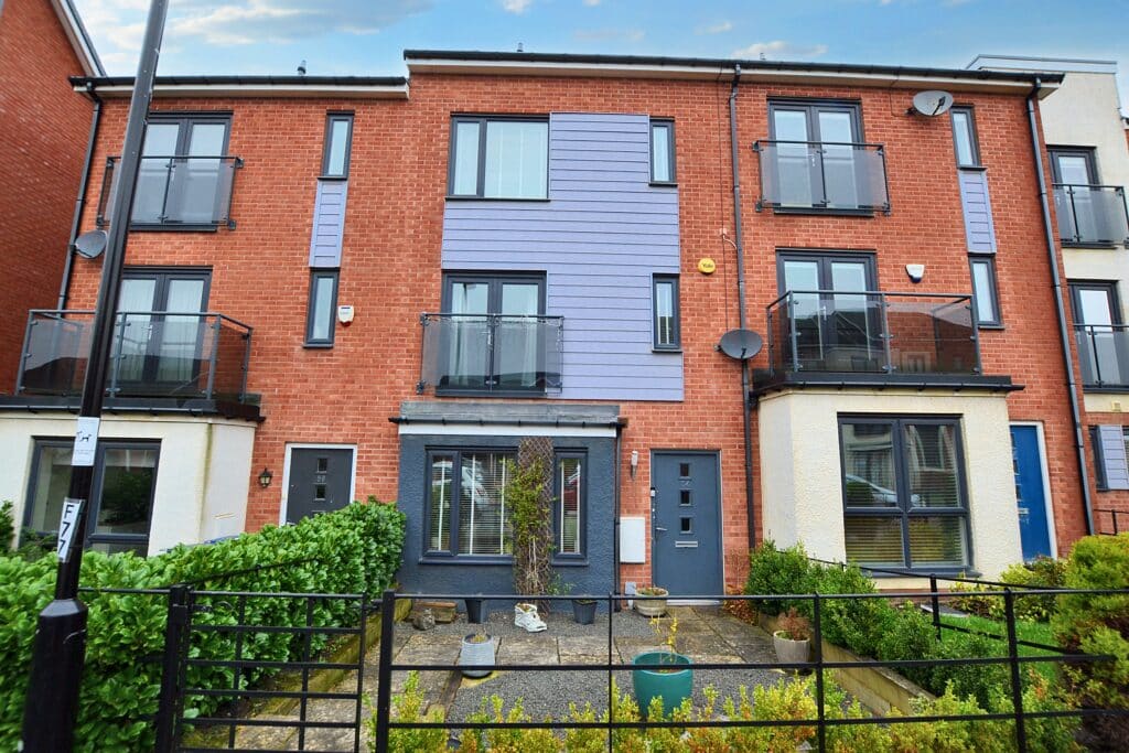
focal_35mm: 15
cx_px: 564
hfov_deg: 100.4
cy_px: 376
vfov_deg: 77.3
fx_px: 470
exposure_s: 1/80
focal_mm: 10
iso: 400
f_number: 8
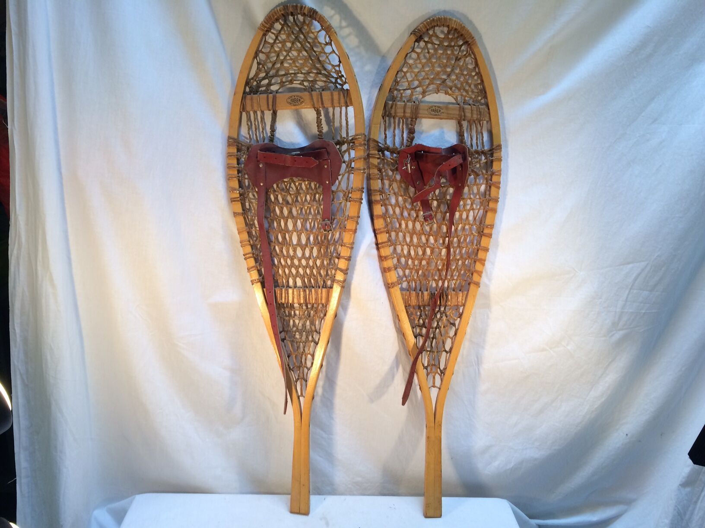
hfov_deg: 61.7
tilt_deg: -15.8
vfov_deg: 48.2
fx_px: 591
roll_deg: -2.2
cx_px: 352
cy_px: 264
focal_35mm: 29
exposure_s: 1/33
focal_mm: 4.15
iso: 40
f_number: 2.2
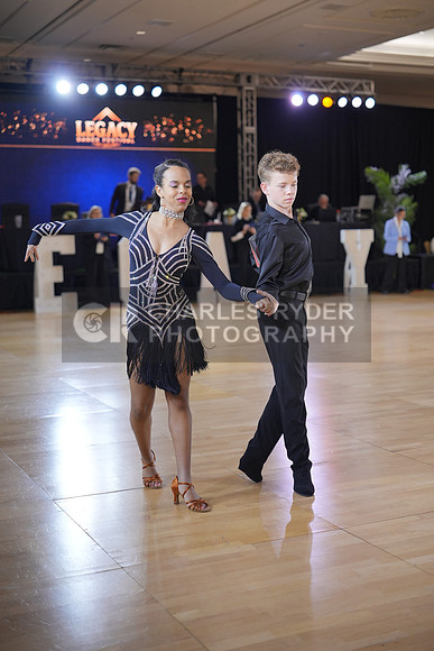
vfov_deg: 39.6
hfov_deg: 27.0
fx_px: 904
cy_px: 326
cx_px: 217
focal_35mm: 50
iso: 1000
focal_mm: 50
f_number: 2
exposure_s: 1/500
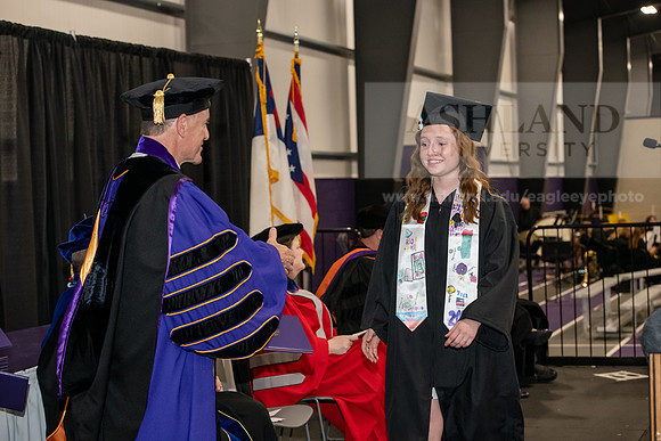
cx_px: 330
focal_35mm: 70
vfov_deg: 19.5
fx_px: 1286
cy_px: 220
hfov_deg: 28.8
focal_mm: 70
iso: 2500
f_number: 5
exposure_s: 1/200
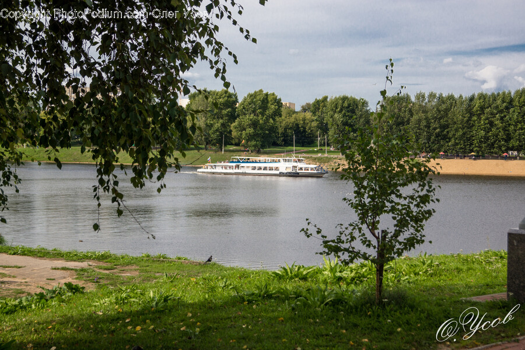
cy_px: 175
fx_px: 875
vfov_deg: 22.6
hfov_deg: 33.4
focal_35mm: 60
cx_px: 262
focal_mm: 40
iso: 100
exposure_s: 1/800
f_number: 5
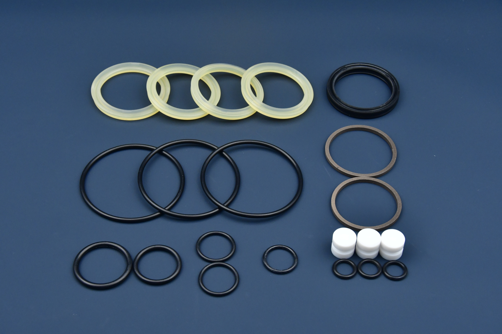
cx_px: 251
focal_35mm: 75
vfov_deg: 18.2
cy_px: 167
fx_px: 1046
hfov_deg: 27.0
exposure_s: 1/200
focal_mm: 50
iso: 1600
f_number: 10
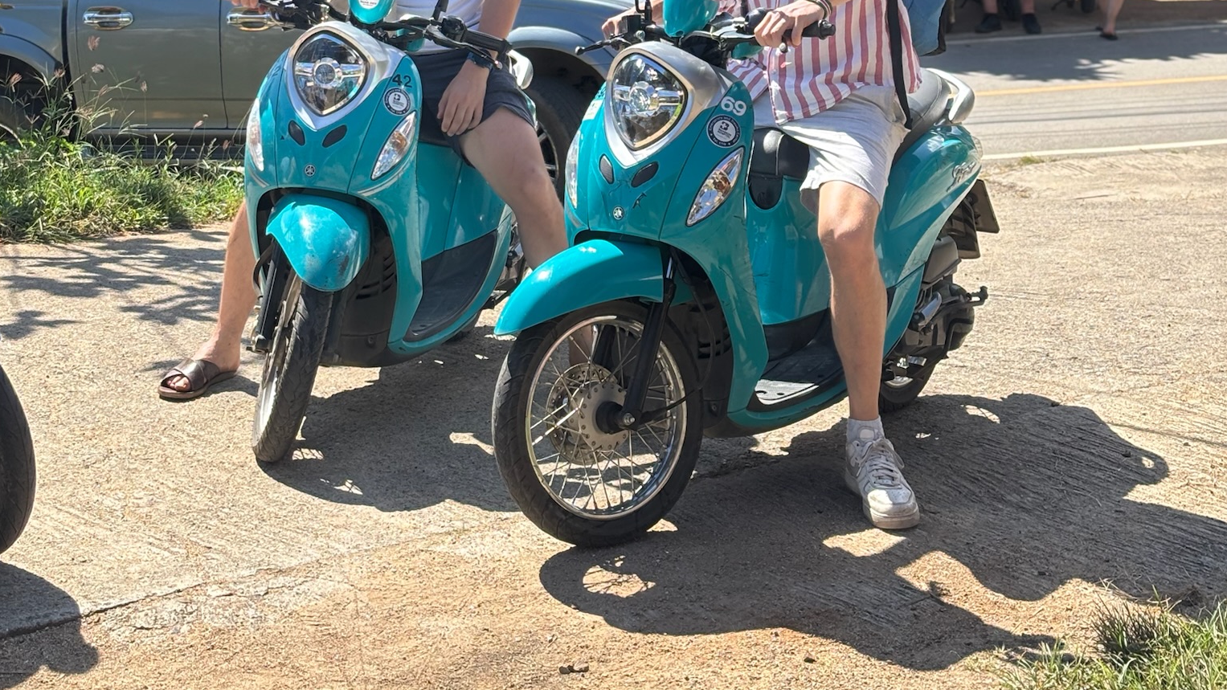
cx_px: 615
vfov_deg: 15.4
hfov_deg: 27.9
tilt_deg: -6.3
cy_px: -84
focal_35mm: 76
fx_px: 2473
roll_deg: -0.6
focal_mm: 5.96
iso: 32
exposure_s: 1/1152
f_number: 1.6
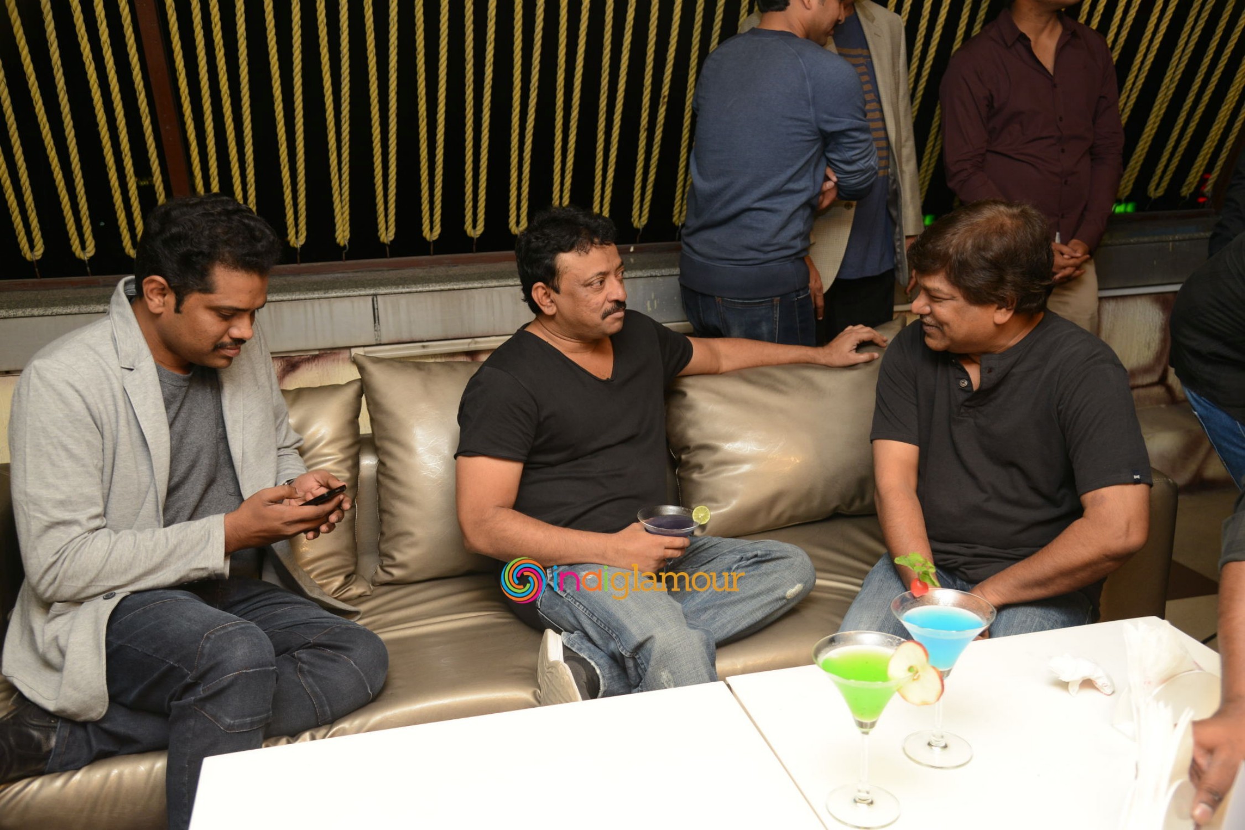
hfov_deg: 55.8
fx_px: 1176
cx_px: 622
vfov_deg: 38.9
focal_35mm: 34
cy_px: 415
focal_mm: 34
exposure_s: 1/125
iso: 800
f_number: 4.5
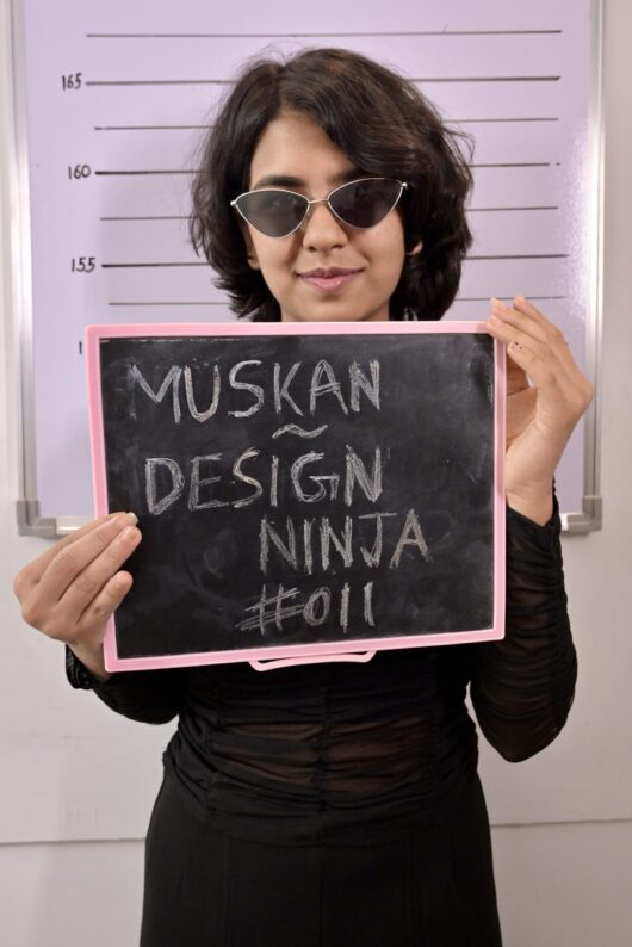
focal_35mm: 24
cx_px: 316
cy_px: 474
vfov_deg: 73.7
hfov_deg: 53.2
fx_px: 631
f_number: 4.5
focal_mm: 24
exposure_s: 1/160
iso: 1250
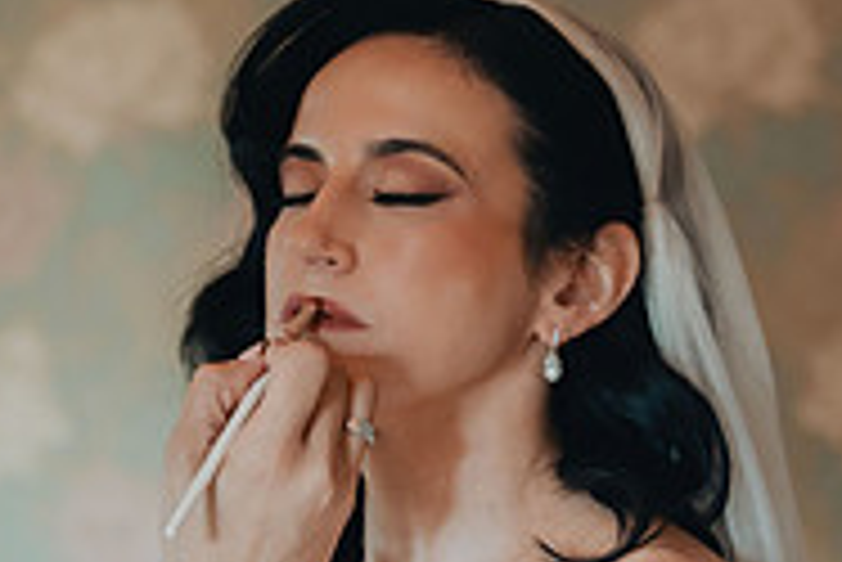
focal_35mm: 217
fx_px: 5079
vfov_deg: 6.3
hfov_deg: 9.4
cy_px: 281
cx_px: 95
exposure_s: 1/40
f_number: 2.8
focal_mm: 70
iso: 800
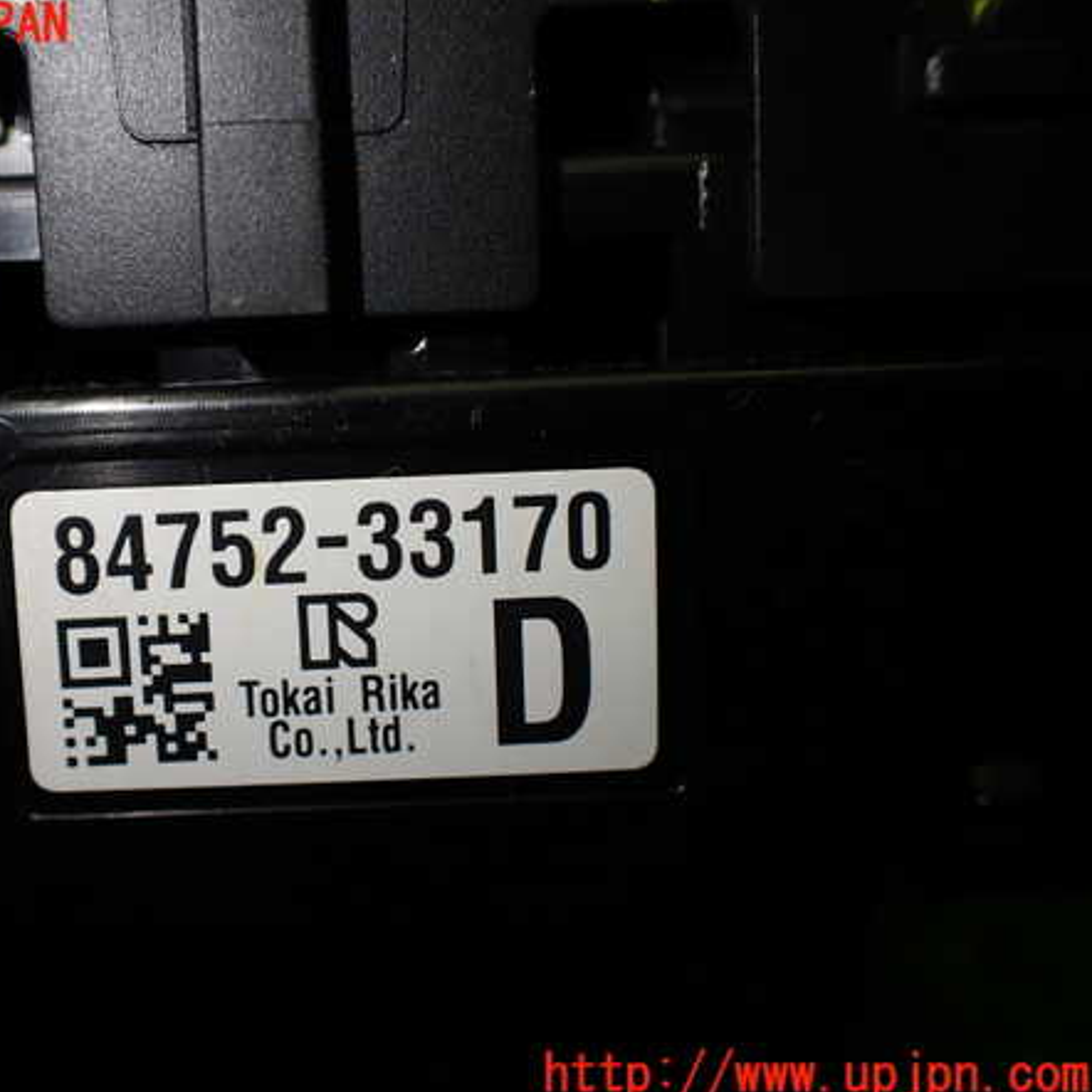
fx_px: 1285
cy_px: 551
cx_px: 361
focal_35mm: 36
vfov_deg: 46.0
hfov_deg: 45.3
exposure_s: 1/200
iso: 100
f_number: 2.3
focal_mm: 5.4
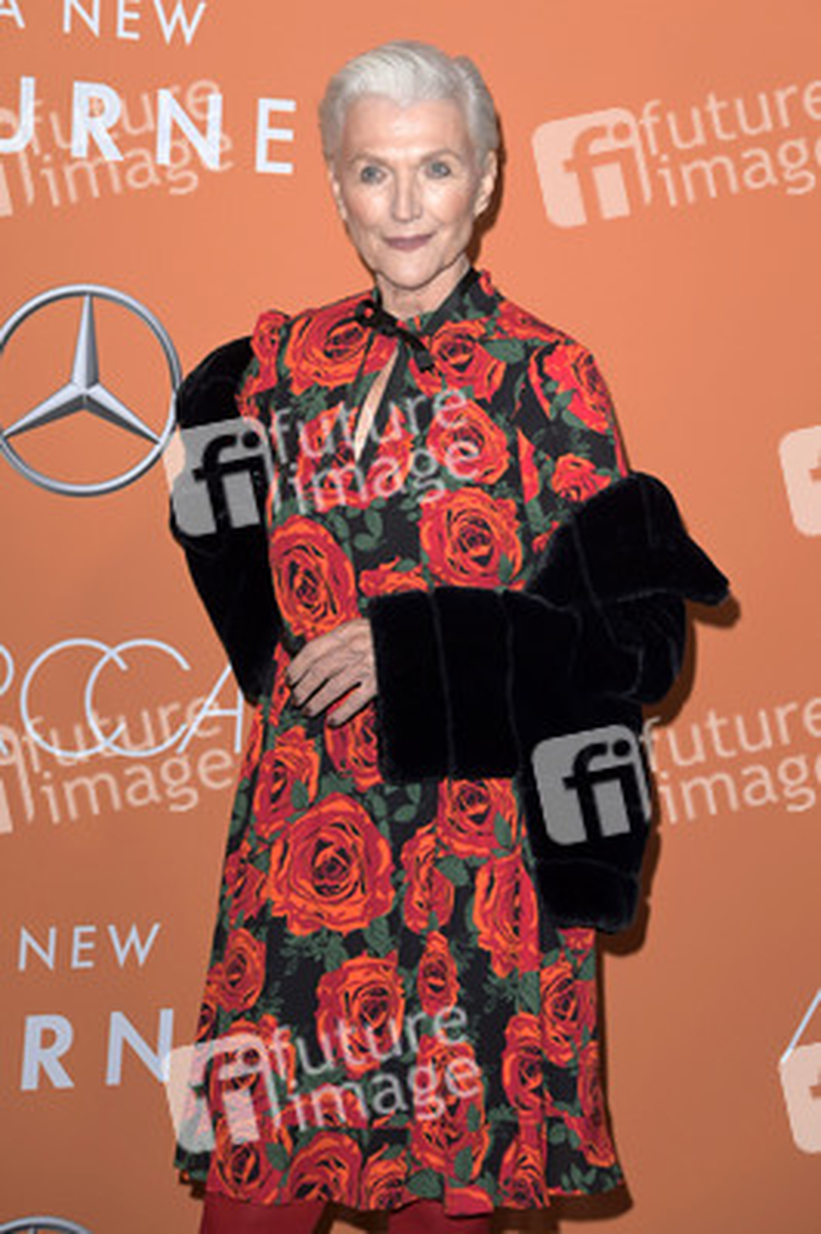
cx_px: 410
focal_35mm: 112
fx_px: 3838
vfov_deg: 18.3
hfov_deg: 12.2
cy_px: 617
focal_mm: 112
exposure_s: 1/250
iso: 640
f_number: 5.6
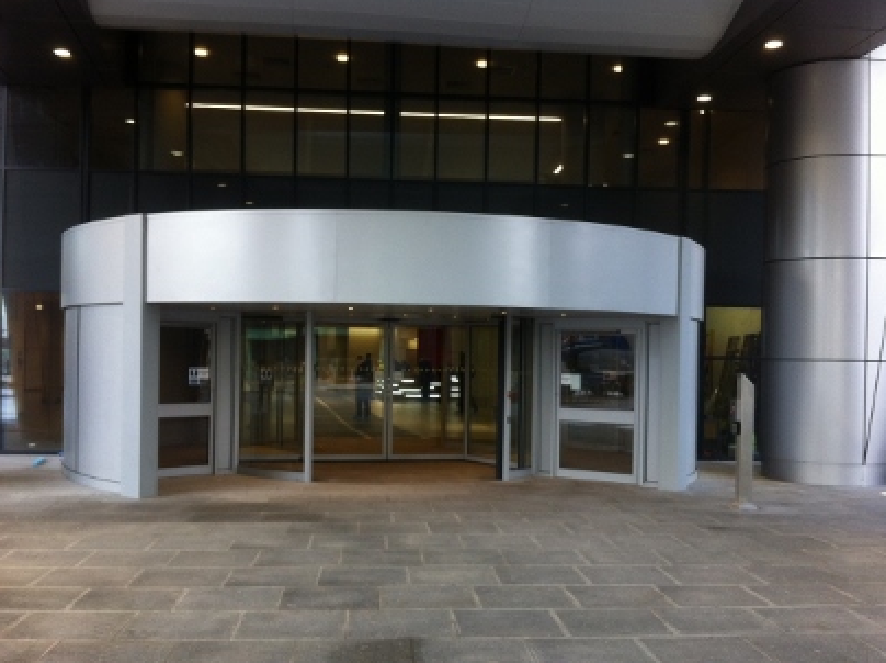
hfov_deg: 47.9
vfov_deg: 36.7
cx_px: 443
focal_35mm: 39
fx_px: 997
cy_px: 362
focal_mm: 3.85
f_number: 2.8
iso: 100
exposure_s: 1/60
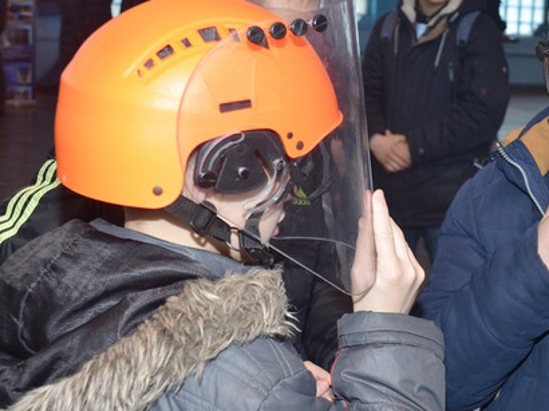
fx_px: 1157
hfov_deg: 26.4
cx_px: 410
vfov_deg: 20.1
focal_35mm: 73
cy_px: 208
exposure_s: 1/80
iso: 320
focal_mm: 26
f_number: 3.8
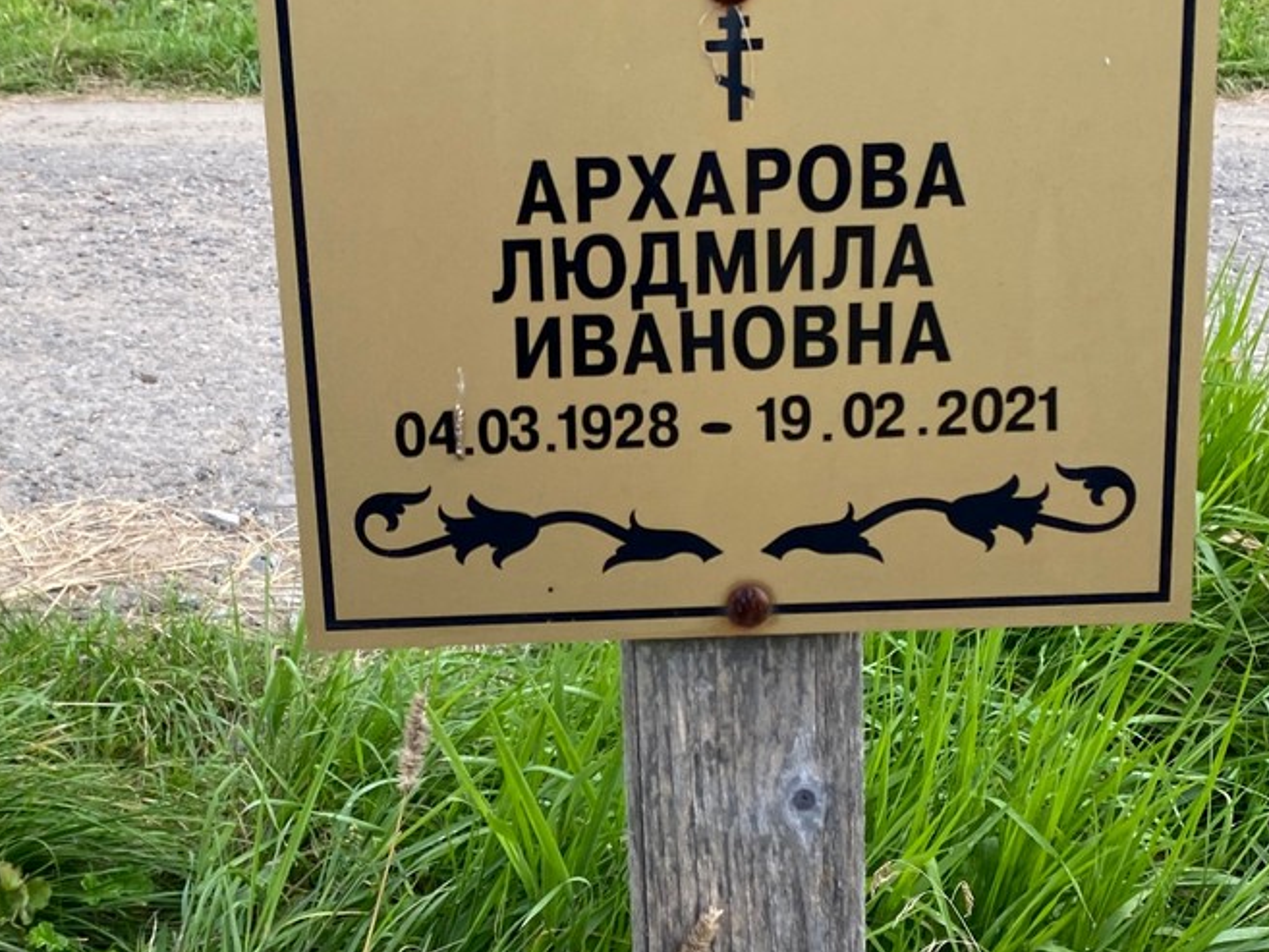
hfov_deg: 33.8
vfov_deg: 25.6
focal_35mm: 57
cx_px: 605
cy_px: 574
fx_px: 2090
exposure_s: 1/549
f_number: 1.8
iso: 32
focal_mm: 4.25
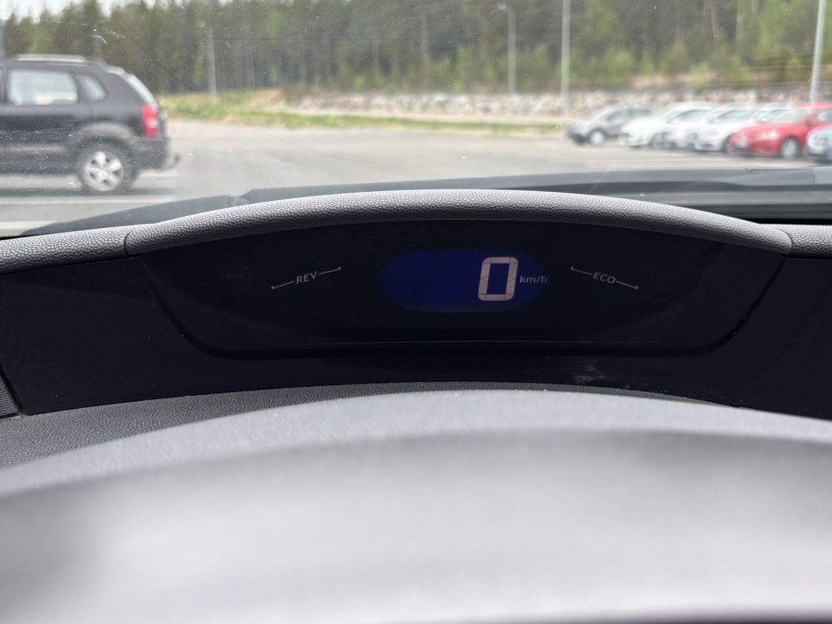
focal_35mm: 34
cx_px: 444
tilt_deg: -14.4
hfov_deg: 53.9
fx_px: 817
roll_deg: +0.5
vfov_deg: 41.8
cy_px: 323
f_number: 1.6
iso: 50
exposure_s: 1/297
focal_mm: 5.96
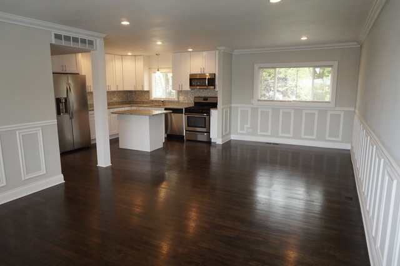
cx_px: 200
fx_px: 267
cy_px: 133
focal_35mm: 24
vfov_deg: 53.1
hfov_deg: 73.8
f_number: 7.1
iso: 800
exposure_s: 1/60
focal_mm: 16
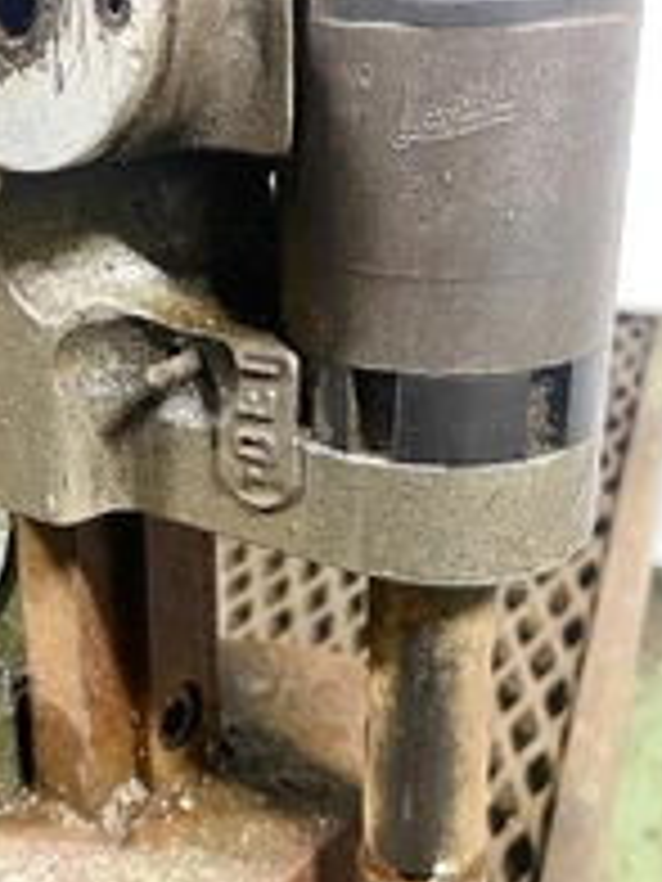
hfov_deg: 27.4
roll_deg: +0.3
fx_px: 1351
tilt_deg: -26.7
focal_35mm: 53
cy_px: 459
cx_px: 230
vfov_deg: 36.2
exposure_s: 1/60
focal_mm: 4.25
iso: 200
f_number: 1.8
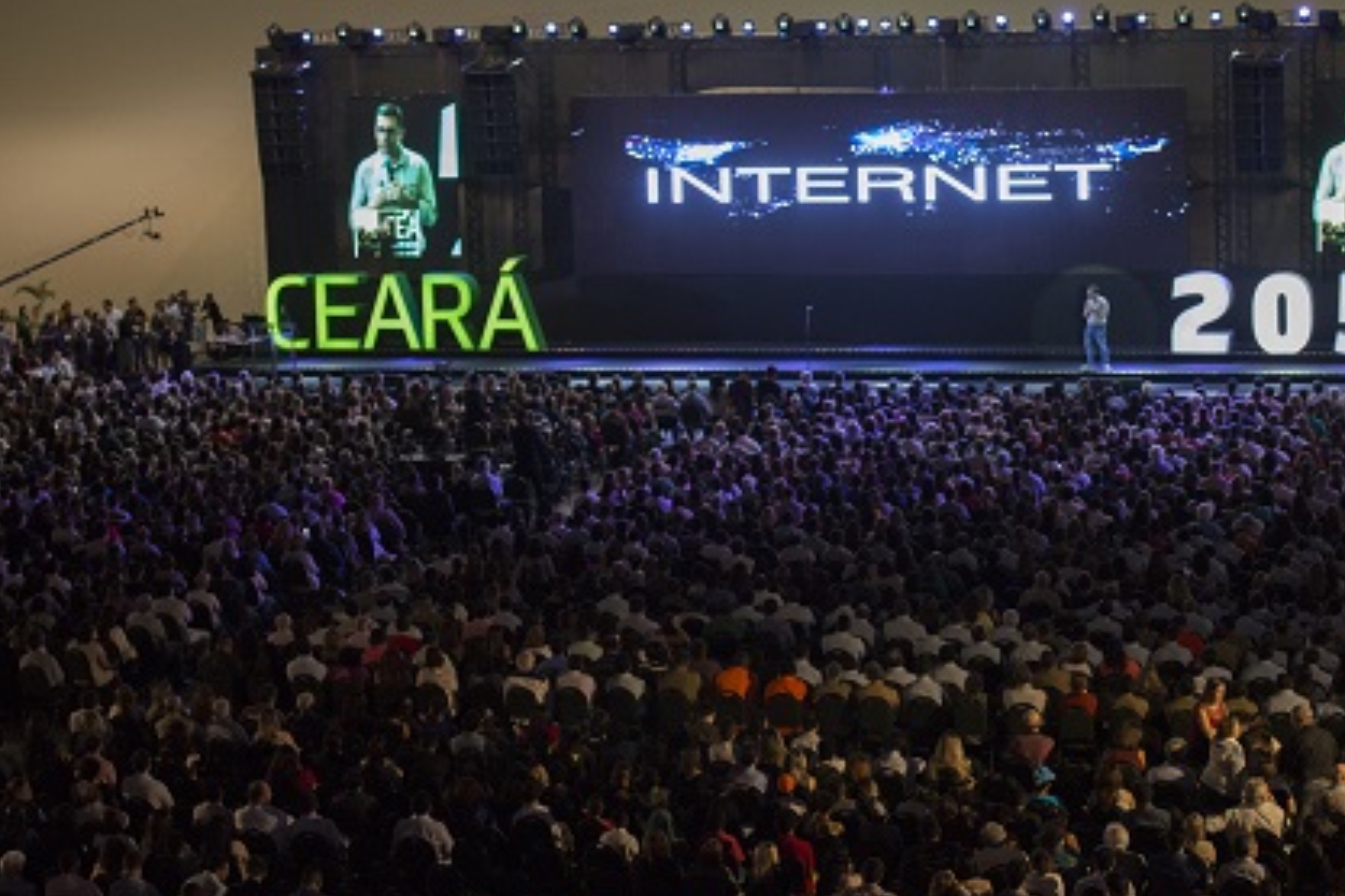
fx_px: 3325
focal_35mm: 89
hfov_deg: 22.8
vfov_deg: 15.4
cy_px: 469
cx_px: 800
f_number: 3.2
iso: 3200
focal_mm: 70
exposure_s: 1/200
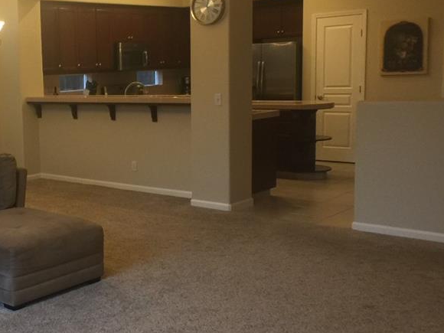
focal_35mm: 75
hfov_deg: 25.0
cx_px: 21
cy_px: 168
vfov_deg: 19.6
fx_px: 962
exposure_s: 1/15
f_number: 2.2
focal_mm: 4.15
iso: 40
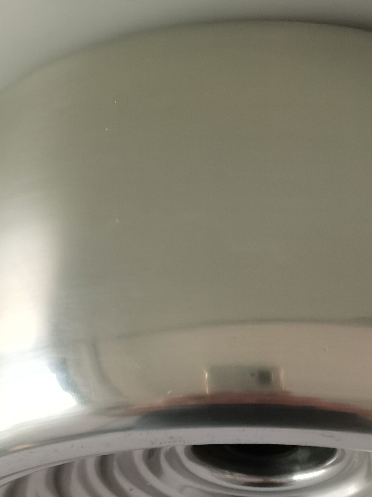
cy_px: 504
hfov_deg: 23.1
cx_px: 271
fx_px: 903
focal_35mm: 63
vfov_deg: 28.7
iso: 250
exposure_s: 1/33.3
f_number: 1.8
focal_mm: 5.58
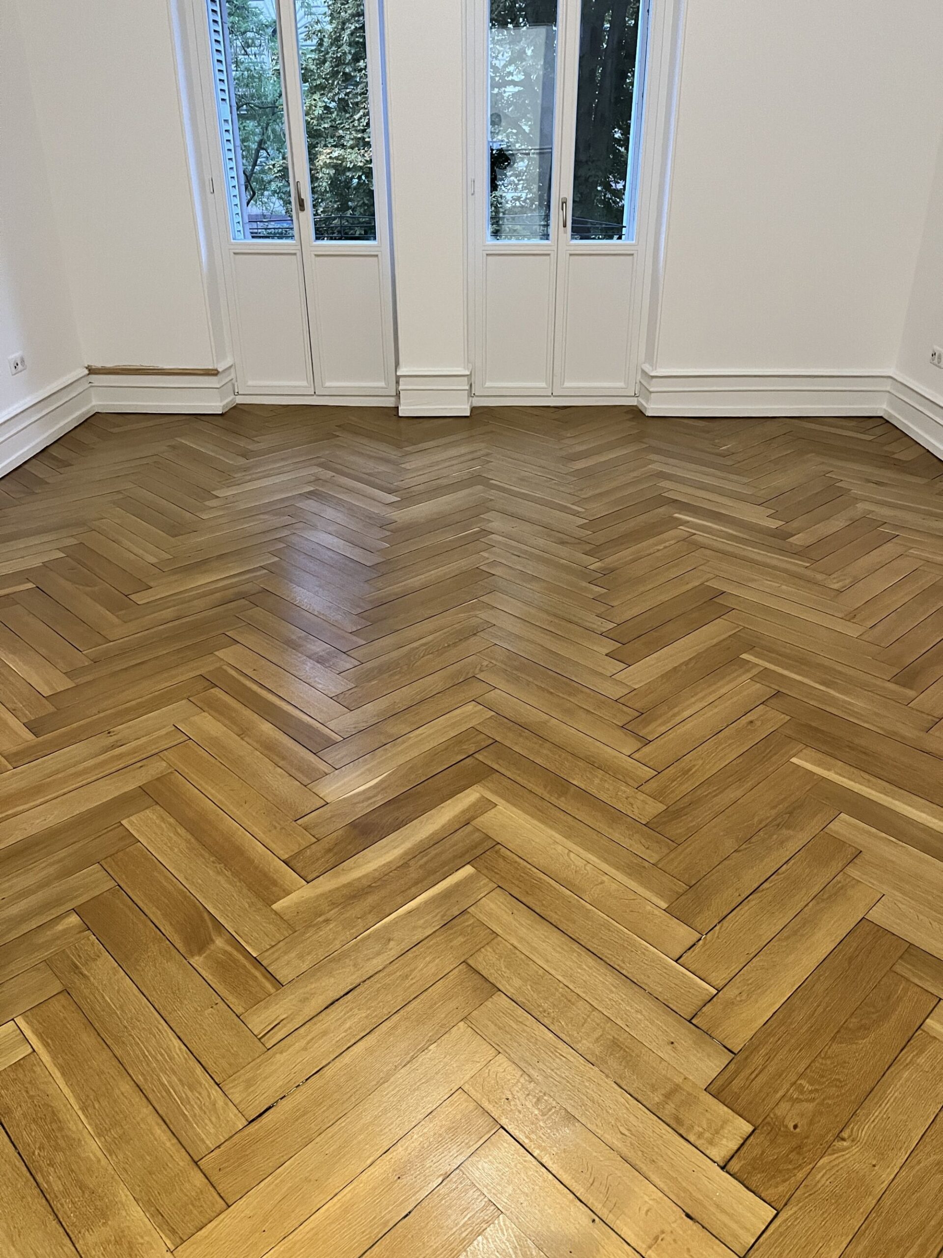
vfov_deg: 67.3
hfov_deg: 53.1
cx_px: 472
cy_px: 629
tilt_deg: -27.6
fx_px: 944
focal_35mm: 26
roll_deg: +0.7
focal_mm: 5.1
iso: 500
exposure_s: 1/50
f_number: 1.6
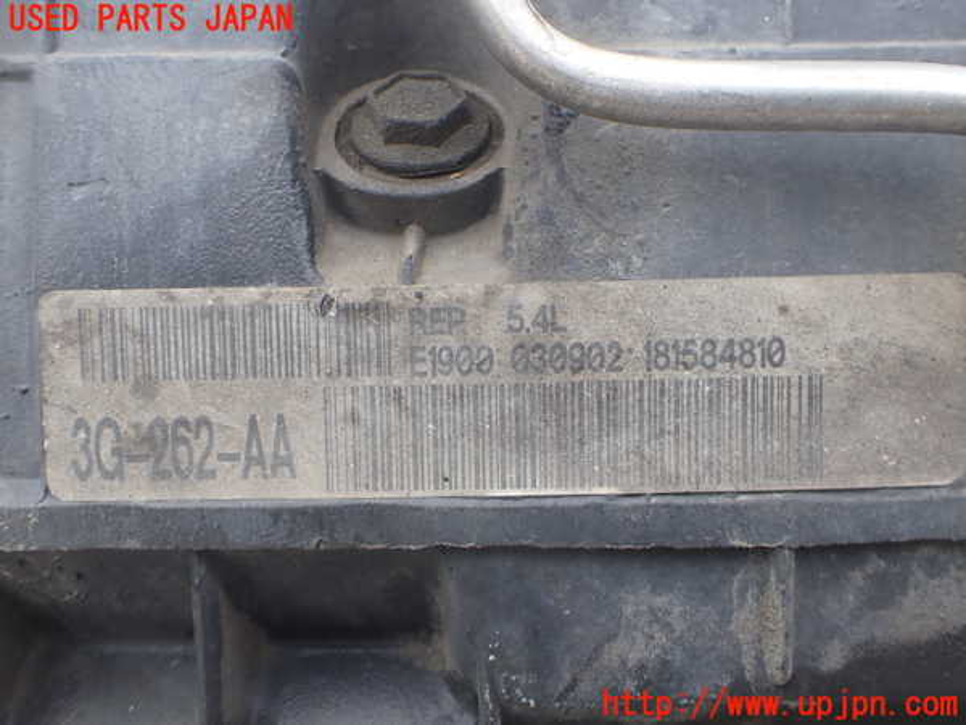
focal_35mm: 30
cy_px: 362
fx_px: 837
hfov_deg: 60.0
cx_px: 483
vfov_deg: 46.8
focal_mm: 5.4
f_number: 3.2
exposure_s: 1/125
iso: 100
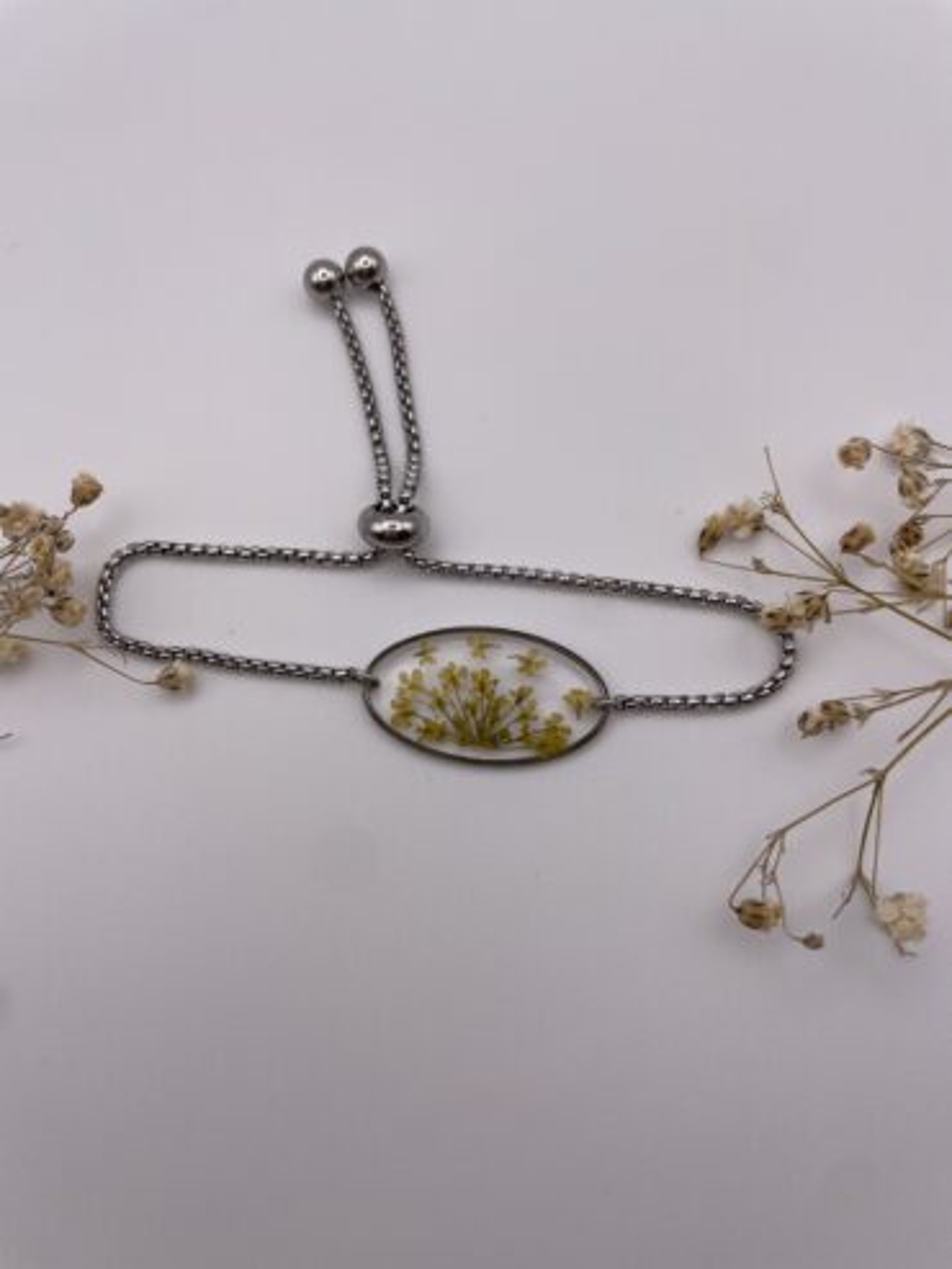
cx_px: 476
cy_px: 634
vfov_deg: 67.3
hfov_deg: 53.1
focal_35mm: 26
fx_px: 953
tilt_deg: -75.4
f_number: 1.6
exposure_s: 1/593
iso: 32
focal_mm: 4.2
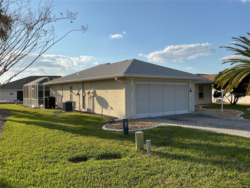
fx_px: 209
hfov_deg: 61.7
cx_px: 125
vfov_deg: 48.2
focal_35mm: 29
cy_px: 94
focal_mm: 3
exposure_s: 1/2058
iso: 16
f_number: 1.8
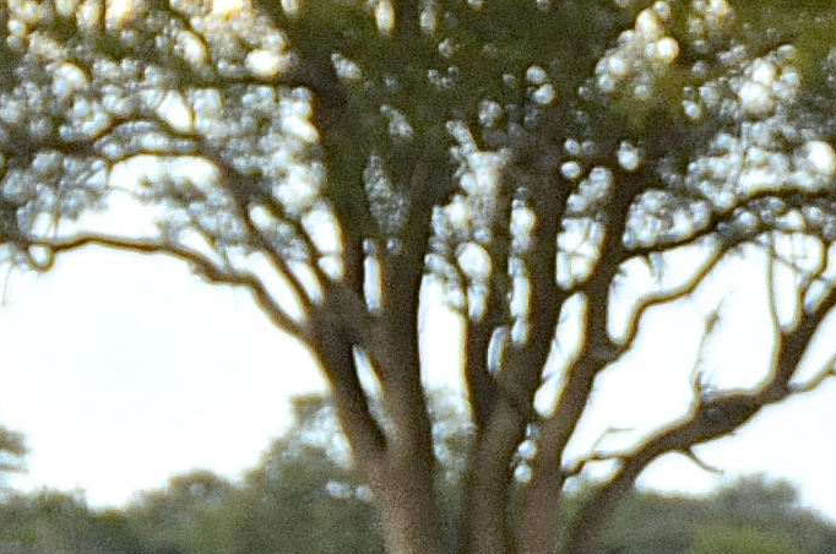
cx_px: 2155
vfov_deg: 1.3
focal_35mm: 1030
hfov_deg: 2.0
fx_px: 23865
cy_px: 1058
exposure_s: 1/320
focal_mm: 95
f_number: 6.3
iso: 640
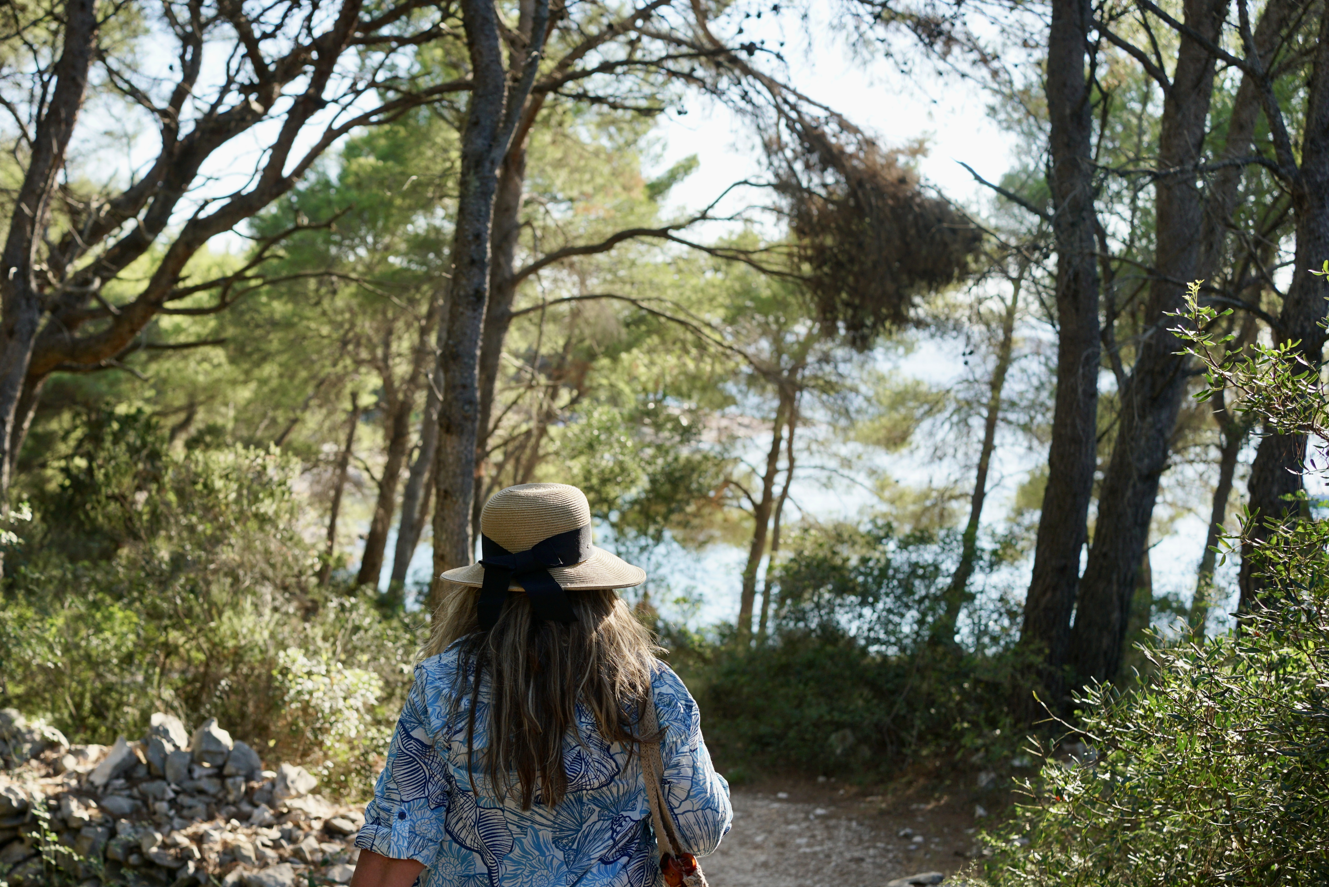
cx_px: 583
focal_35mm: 48
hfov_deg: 41.0
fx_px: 1772
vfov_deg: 27.9
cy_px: 579
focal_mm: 35
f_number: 4
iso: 200
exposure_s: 1/640
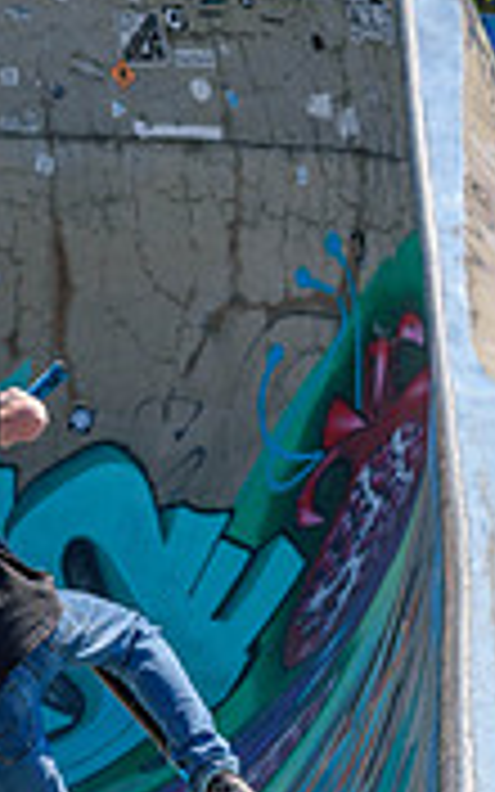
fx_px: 5893
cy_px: 522
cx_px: -54
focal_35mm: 273
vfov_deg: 7.7
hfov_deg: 4.8
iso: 200
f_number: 7.1
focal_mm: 70
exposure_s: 1/800
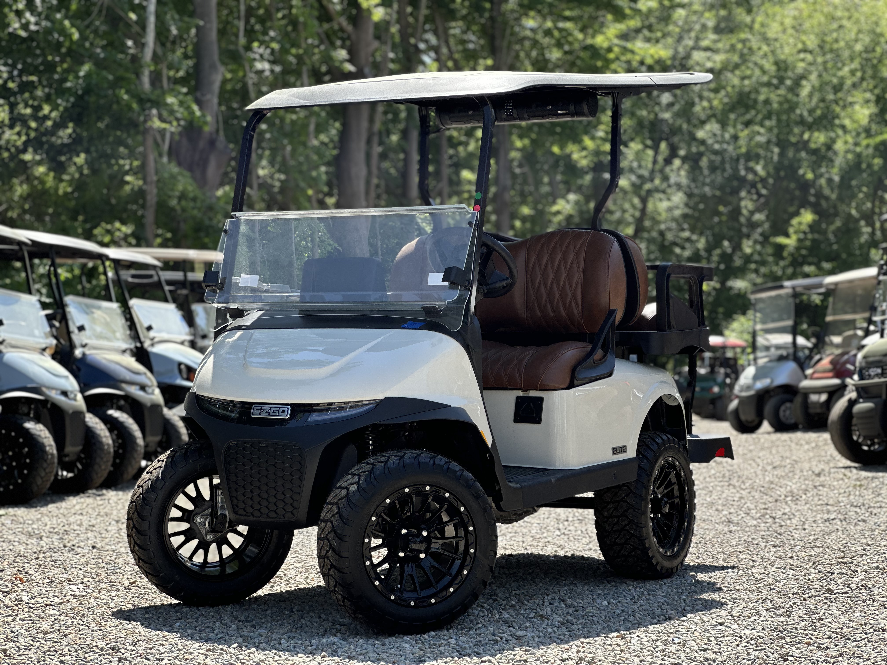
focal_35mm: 77
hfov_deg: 25.3
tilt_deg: +2.7
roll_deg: +0.2
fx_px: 1973
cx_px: 444
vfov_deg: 19.1
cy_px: 332
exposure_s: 1/235
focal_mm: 9
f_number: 2.8
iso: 25
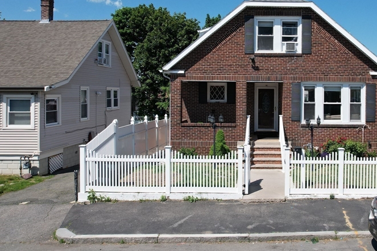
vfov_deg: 38.7
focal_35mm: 34
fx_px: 356
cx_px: 264
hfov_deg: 54.1
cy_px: 95
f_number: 2.8
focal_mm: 8.38
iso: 200
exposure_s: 1/800
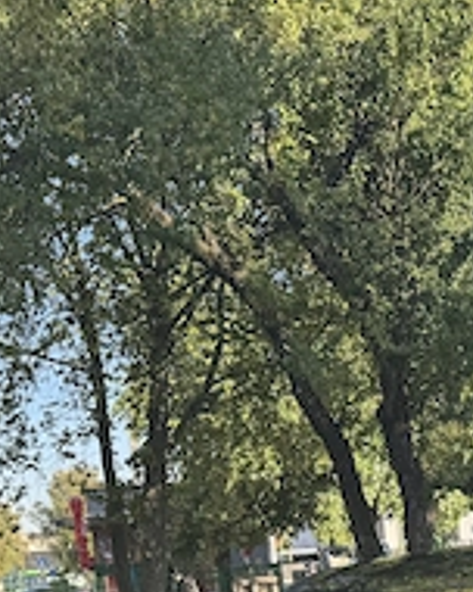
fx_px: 1295
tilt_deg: -5.7
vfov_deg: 23.9
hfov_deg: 20.5
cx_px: 361
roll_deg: +4.5
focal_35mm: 74
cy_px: 673
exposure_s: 1/842
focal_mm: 6.76
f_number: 1.78
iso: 80
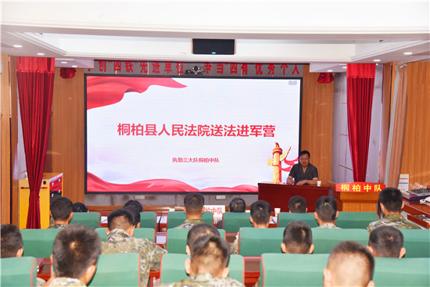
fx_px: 657
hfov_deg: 36.2
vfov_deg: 24.6
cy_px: 144
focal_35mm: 55
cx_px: 215
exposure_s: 1/125
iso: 500
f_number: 5.6
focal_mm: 55
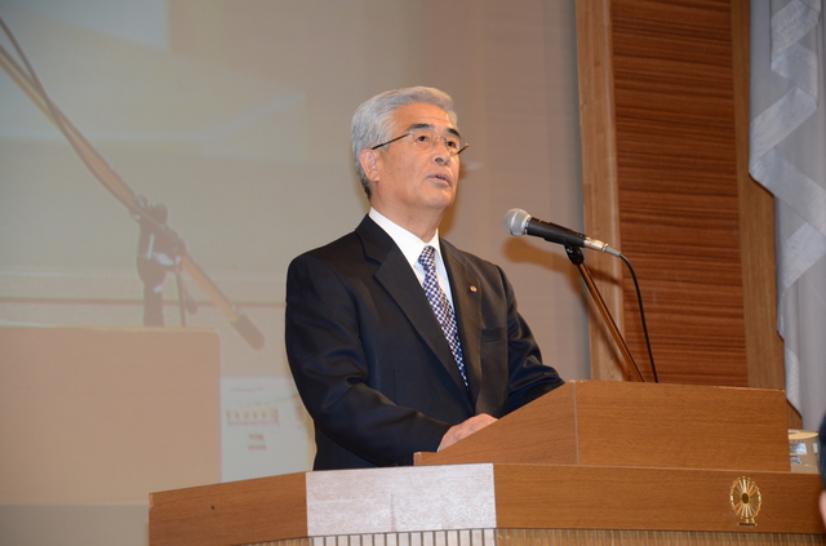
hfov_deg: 14.0
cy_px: 273
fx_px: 3364
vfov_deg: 9.3
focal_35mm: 147
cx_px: 413
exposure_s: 1/60
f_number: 5.6
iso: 400
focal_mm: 98
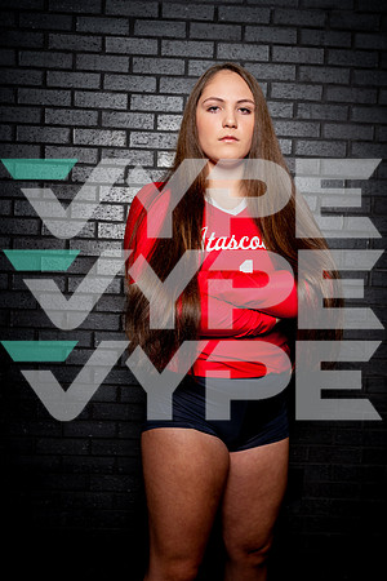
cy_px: 290
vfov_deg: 60.3
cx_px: 194
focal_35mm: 31
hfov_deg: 42.3
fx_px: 500
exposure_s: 1/125
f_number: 5.6
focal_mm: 31
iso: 100
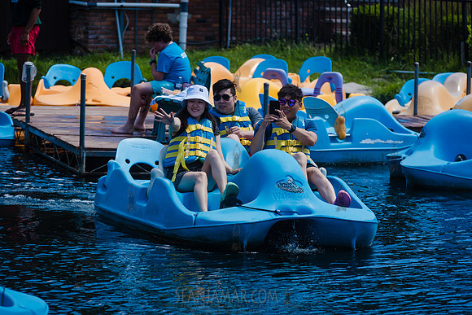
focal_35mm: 170
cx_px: 236
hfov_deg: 12.1
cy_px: 158
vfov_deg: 8.1
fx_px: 2229
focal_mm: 170
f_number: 5
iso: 200
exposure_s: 1/640
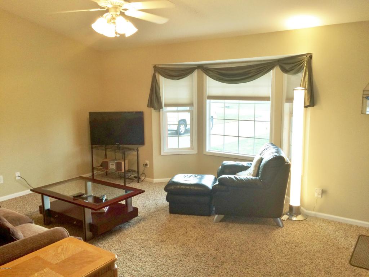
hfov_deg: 61.7
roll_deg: +1.0
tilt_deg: -10.2
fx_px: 309
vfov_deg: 48.2
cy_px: 138
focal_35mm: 29
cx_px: 184
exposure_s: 1/30
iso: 100
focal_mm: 4.15
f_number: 2.2
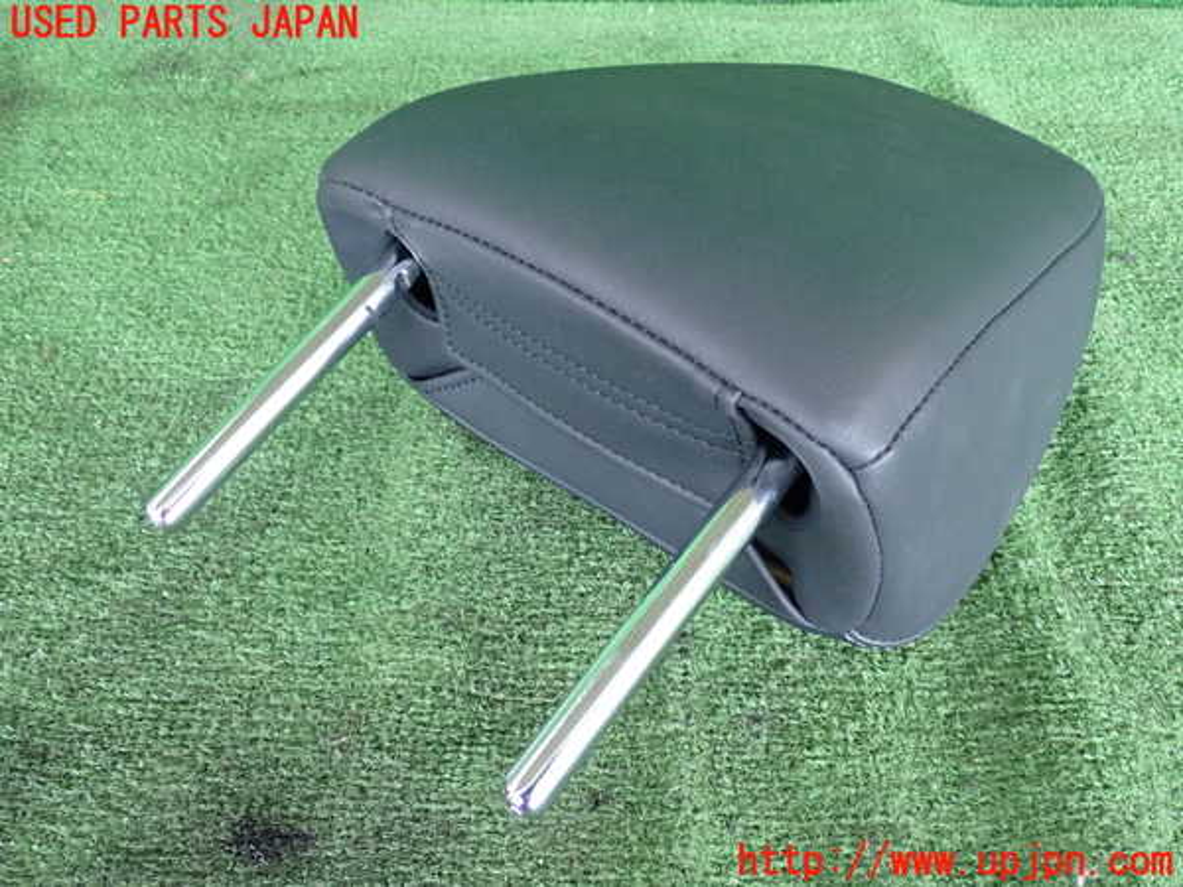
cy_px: 444
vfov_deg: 37.7
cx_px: 592
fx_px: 1299
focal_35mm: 38
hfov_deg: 49.0
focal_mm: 6.83
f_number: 2.7
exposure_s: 1/125
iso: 1000
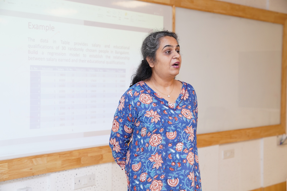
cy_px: 96
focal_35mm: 70
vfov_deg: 19.5
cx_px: 144
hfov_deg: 28.8
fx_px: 558
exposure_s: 1/100
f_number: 4
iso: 500
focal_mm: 70
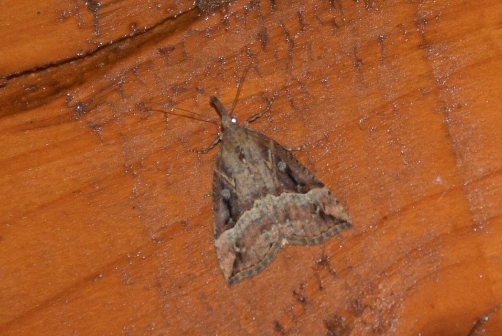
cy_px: 168
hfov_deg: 9.8
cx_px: 251
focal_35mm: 210
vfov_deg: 6.6
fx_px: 2931
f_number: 5.6
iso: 320
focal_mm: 140
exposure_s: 1/60
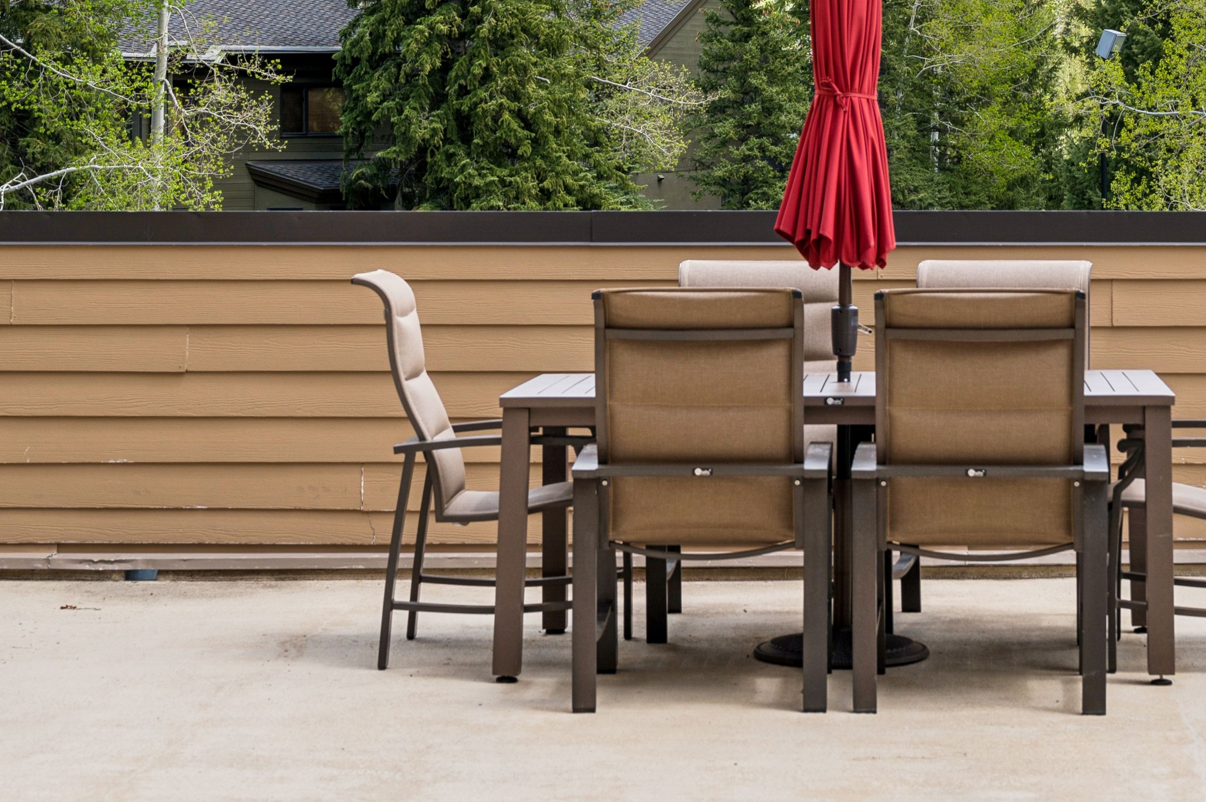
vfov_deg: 14.0
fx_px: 3214
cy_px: 17
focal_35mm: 96
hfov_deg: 21.1
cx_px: 871
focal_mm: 45
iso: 100
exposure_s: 1/320
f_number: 6.3
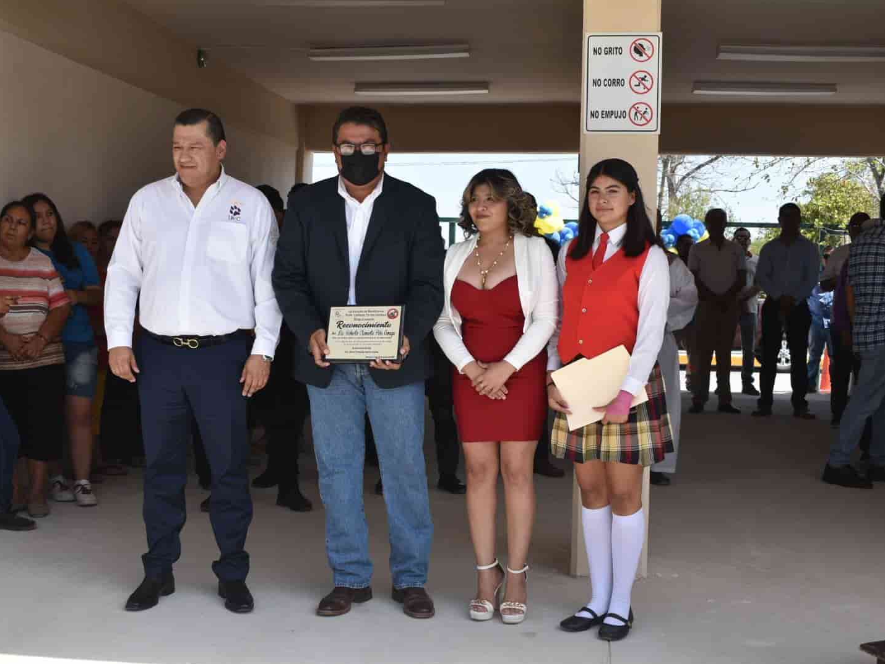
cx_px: 400
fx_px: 1253
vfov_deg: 29.7
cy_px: 333
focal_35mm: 49
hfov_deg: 38.9
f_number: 8
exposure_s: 1/250
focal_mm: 30
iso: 110
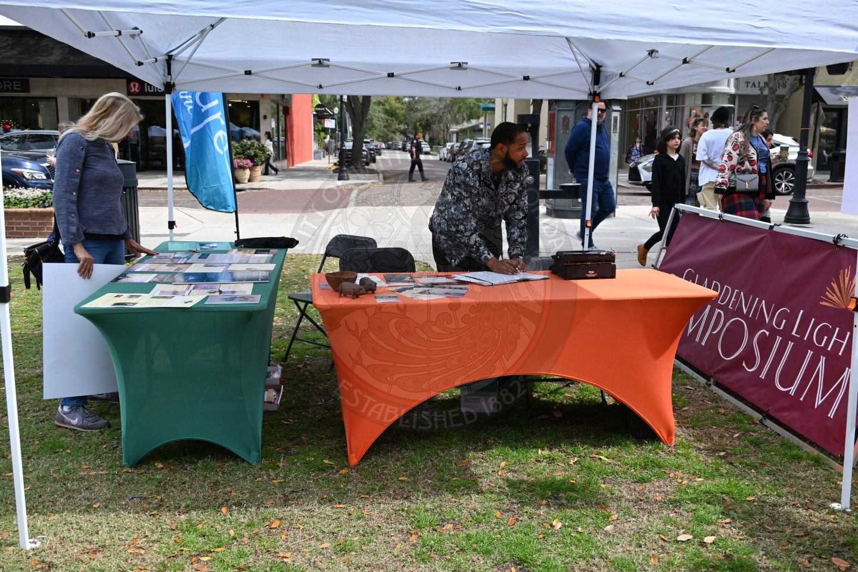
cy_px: 286
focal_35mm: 33
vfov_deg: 40.0
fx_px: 786
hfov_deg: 57.2
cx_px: 429
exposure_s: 1/250
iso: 100
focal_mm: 33
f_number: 5.6
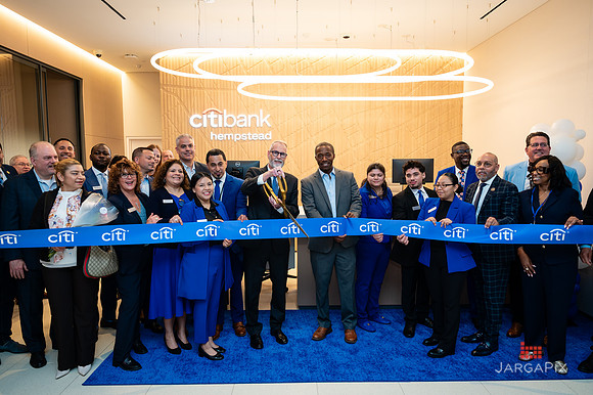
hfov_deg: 71.3
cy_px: 198
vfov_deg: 51.1
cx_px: 296
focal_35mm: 25
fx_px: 413
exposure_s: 1/200
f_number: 3.2
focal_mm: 24
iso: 400
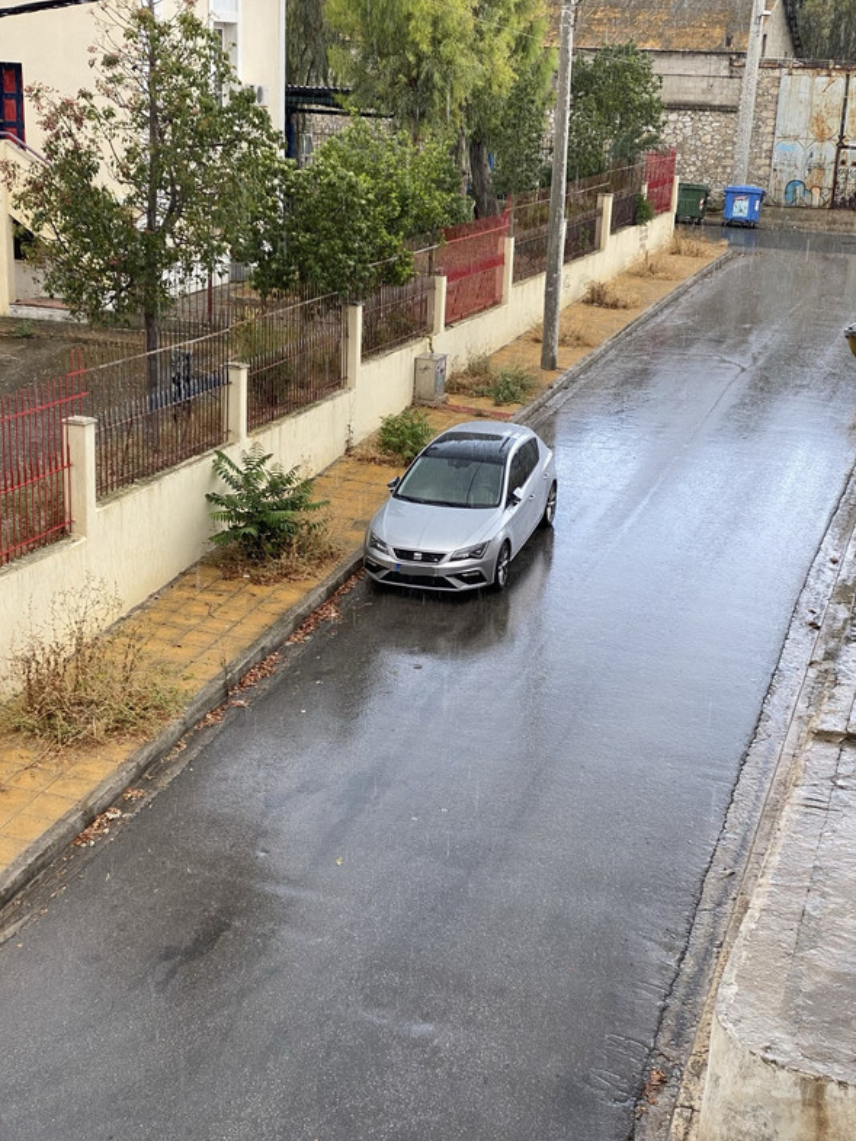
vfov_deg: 36.2
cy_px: 561
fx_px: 1747
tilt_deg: -16.2
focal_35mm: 53
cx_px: 421
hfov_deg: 27.5
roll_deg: -2.1
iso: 20
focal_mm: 6
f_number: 2
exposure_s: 1/220
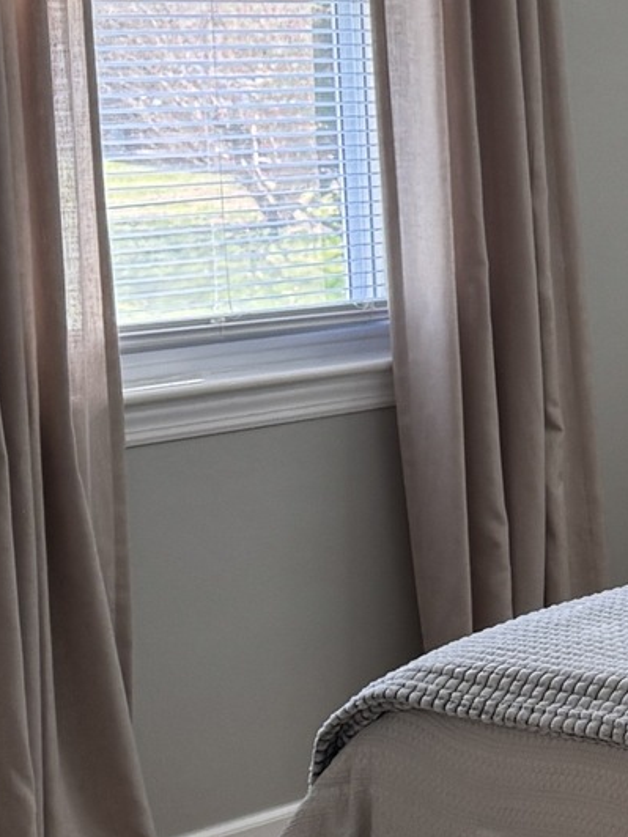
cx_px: 1251
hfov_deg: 12.5
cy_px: 374
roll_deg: -0.1
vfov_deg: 18.9
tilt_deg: -8.9
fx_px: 2516
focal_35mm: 104
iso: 100
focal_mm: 6.76
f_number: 1.78
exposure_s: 1/129
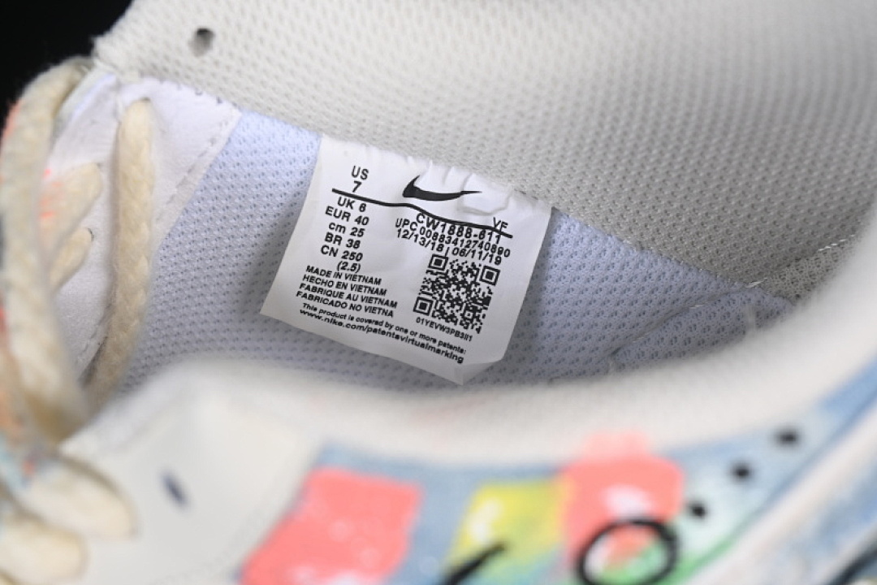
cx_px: 438
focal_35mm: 75
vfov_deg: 18.2
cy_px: 292
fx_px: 1827
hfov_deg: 27.0
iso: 160
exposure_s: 1/80
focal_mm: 50
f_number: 7.1
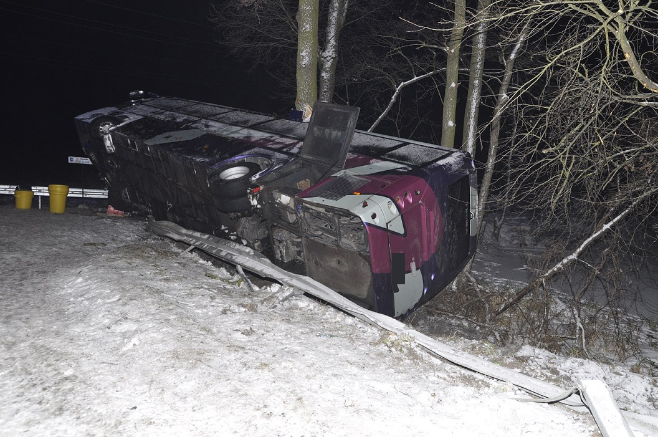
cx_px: 329
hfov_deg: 64.6
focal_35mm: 28
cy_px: 218
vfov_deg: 45.5
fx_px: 520
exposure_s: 1/60
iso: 500
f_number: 4.8
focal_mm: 19
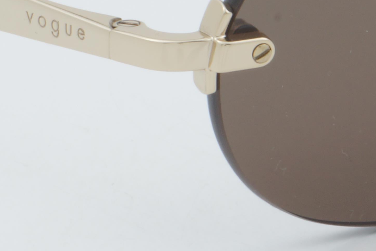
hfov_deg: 6.6
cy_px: -24
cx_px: 327
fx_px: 3259
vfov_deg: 4.4
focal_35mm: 312
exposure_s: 1/3
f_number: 32
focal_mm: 50
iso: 100
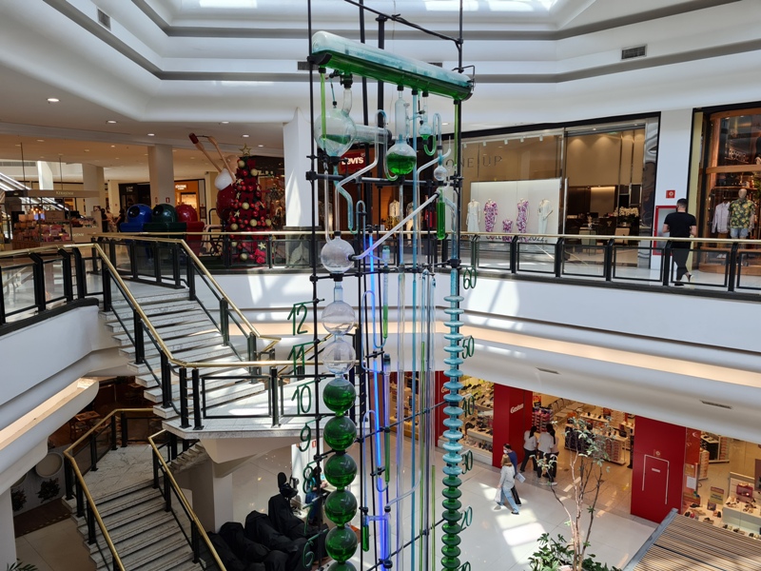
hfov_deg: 67.3
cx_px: 380
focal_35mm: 26
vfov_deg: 53.1
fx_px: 572
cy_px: 286
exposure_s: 1/184
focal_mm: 5.4
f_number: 1.8
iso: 50
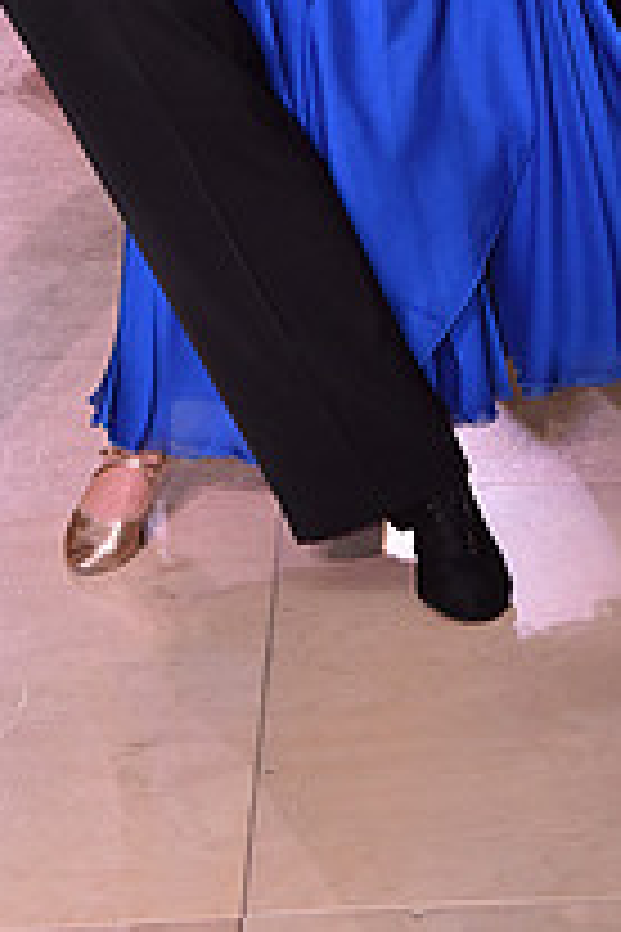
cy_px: -369
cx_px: 218
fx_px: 4502
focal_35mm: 174
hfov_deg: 7.9
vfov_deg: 11.4
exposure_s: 1/320
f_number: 8
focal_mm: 62
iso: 2500
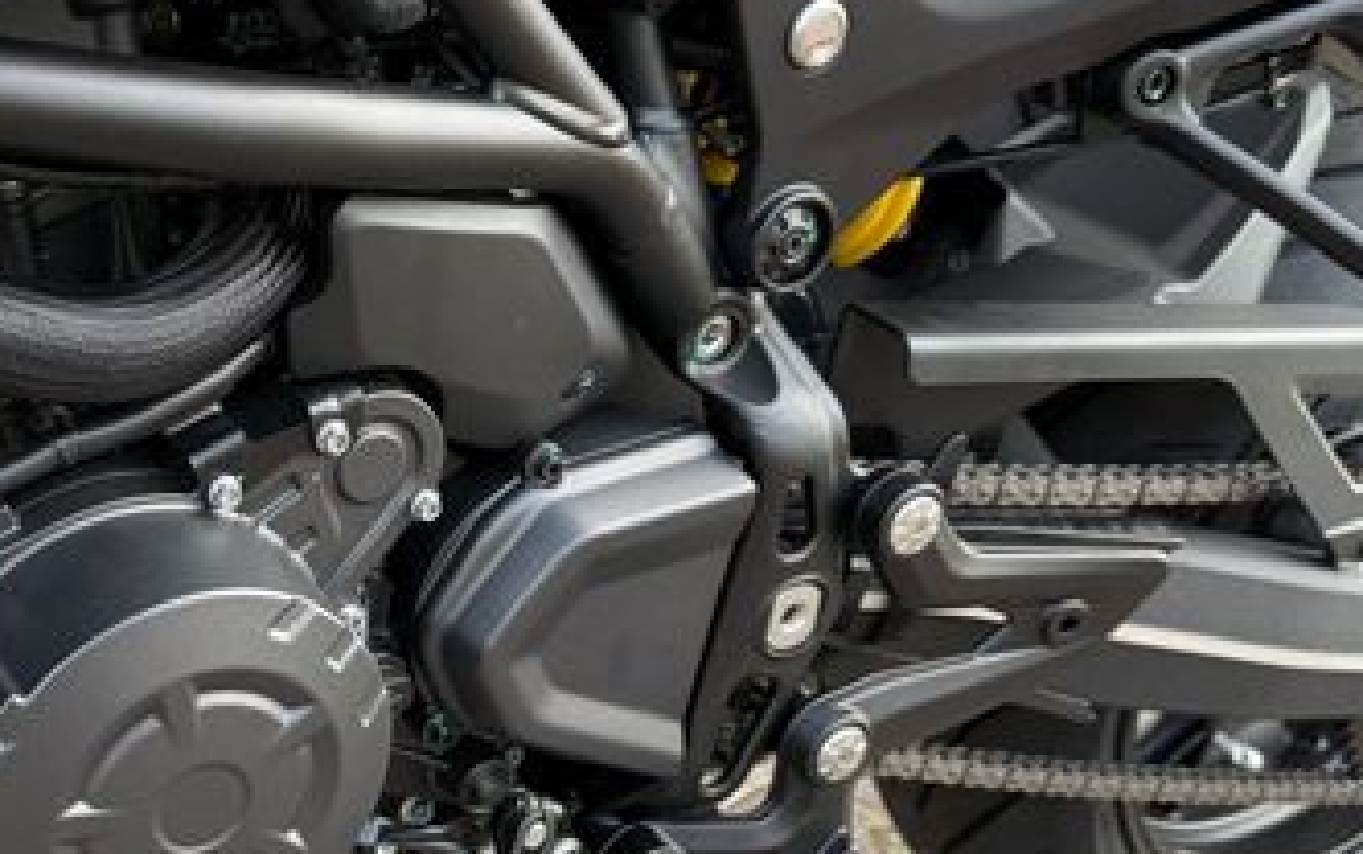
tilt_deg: -16.0
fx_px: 1821
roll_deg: -0.8
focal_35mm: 49
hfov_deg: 39.5
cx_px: 279
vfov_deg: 26.3
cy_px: 530
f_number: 1.78
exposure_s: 1/272
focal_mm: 6.76
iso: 100
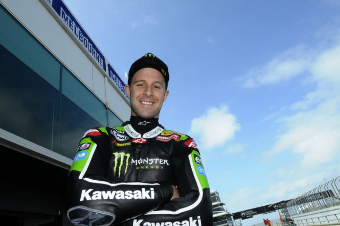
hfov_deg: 73.8
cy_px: 113
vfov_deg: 53.0
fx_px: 226
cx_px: 170
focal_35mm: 24
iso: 800
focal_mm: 16
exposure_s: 1/400
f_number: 16
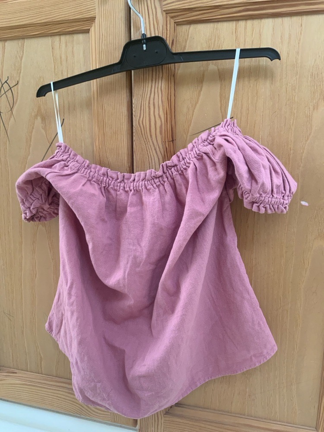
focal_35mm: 29
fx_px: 362
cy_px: 216
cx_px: 162
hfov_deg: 48.2
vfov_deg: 61.7
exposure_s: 1/60
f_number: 1.8
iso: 100
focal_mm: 3
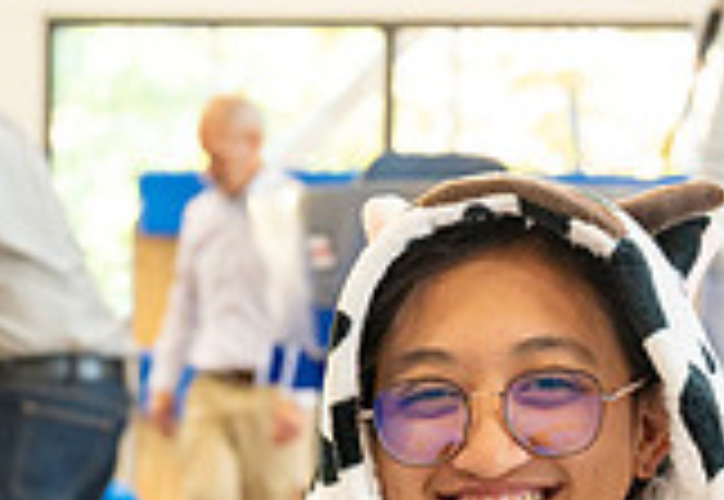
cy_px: 581
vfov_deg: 9.6
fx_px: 2927
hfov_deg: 13.9
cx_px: -13
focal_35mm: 144
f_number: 3.5
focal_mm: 39
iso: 400
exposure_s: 1/125
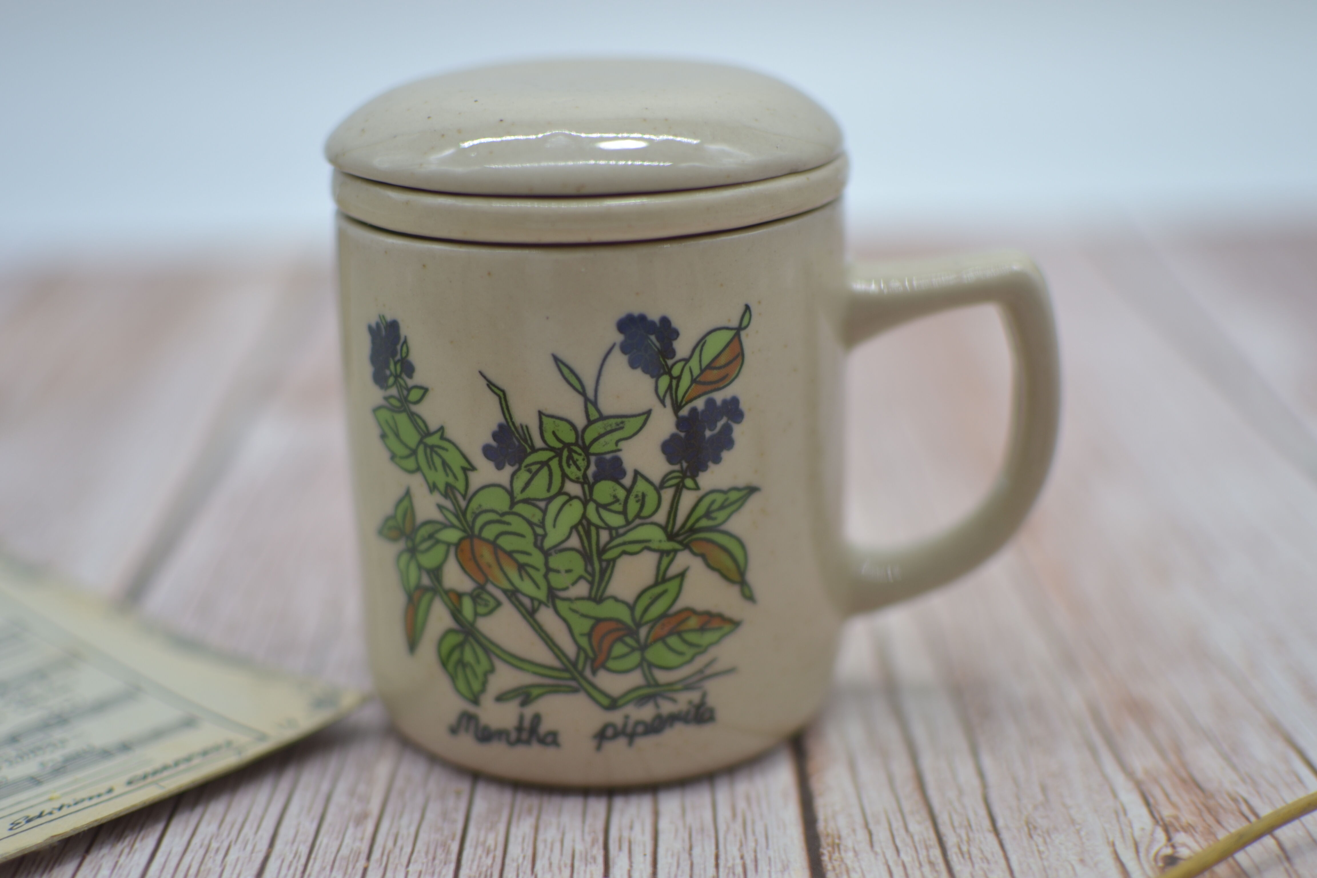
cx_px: 658
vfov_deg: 25.8
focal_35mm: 52
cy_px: 439
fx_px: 1920
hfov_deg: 37.9
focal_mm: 35
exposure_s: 1/500
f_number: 1.8
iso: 100
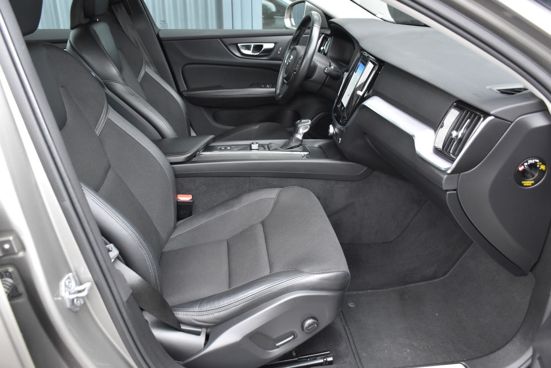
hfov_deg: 61.9
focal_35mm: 30
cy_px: 184
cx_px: 276
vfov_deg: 43.6
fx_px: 459
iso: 1800
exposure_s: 1/60
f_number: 3.5
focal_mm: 20
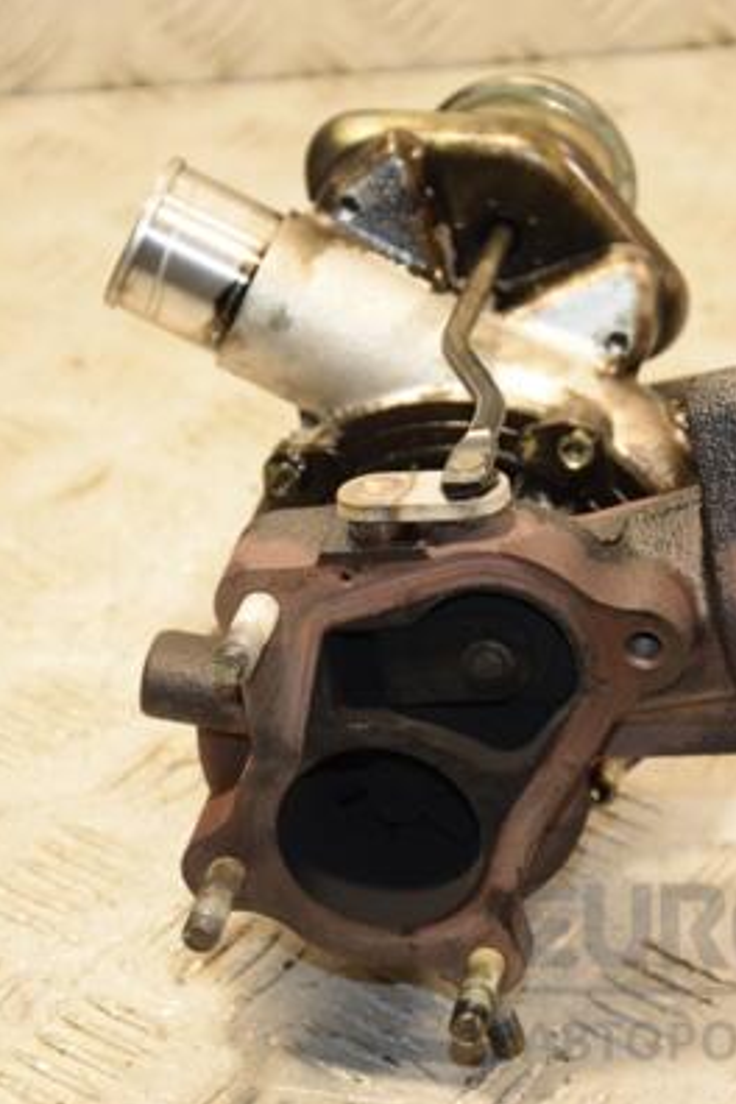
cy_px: 555
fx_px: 4324
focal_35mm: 141
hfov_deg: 9.7
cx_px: 468
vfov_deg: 14.6
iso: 800
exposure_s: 1/160
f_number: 5.3
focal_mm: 62
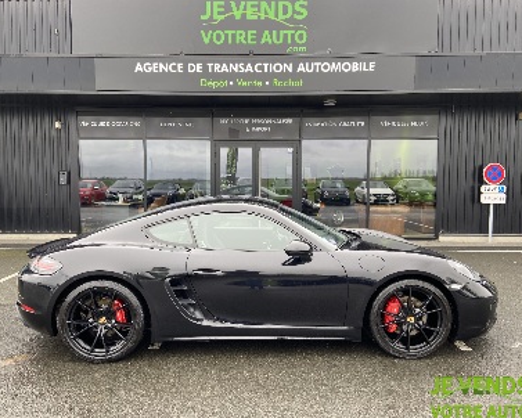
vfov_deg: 51.6
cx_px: 249
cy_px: 213
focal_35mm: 28
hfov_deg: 62.2
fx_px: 433
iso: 32
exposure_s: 1/121
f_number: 1.8
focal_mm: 4.25
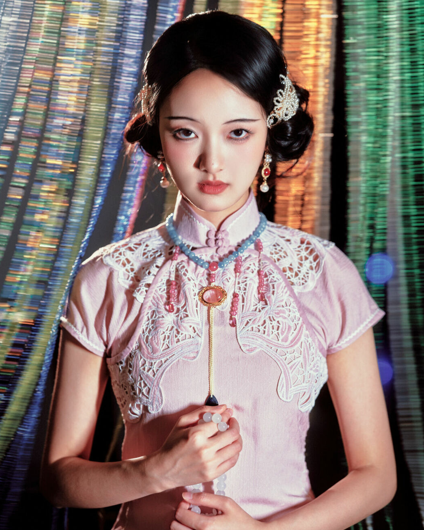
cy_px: 251
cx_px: 212
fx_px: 1427
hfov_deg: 16.9
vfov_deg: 21.0
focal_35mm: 91
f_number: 2.8
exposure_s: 1/20
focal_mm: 110
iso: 160
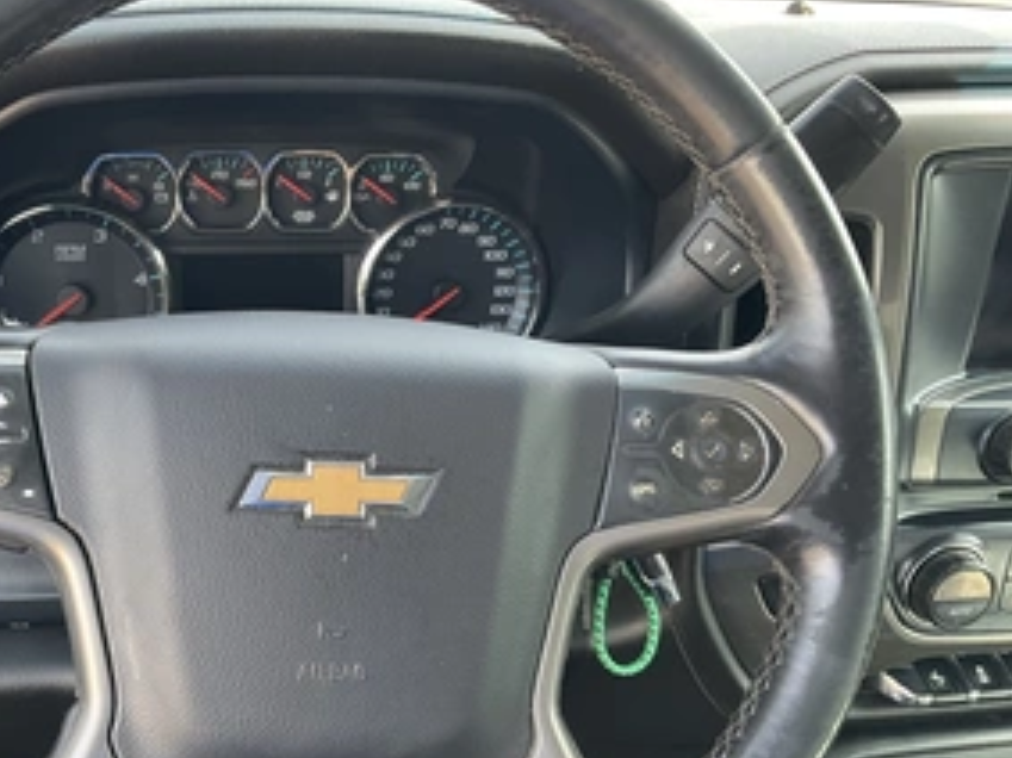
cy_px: 458
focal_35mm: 41
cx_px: 300
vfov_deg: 35.0
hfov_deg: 44.8
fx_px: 1198
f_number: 1.8
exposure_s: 1/122
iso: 50
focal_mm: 3
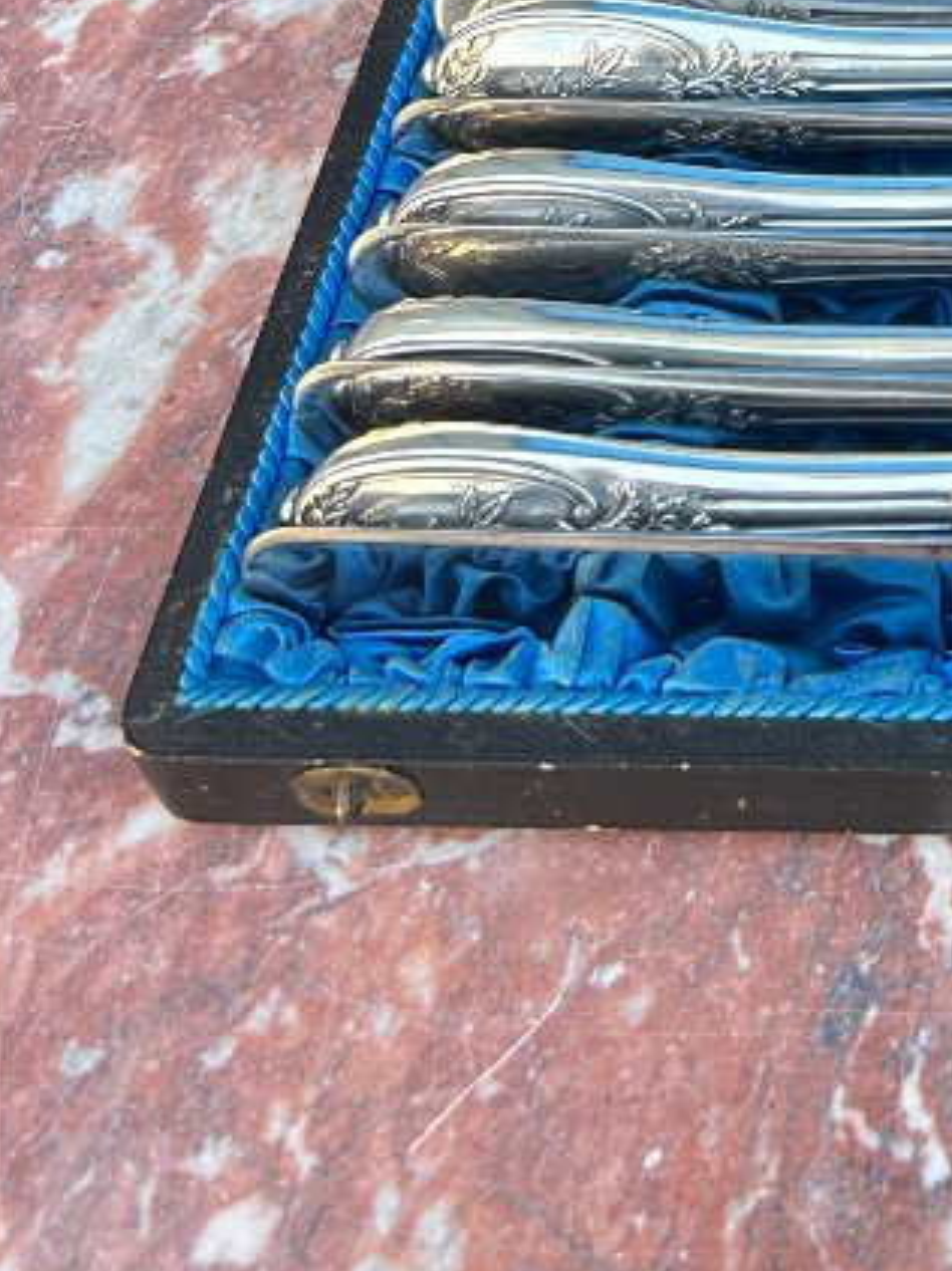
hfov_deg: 18.5
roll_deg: +4.0
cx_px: 1226
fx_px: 2716
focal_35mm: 74
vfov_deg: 23.0
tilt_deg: -38.8
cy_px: -434
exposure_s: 1/161
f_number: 1.5
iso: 64
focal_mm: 5.7
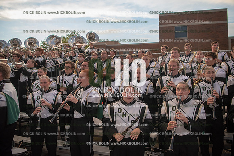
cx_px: 117
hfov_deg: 73.7
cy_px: 78
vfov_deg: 53.2
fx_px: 156
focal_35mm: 24
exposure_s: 1/640
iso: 800
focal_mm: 24
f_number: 3.2
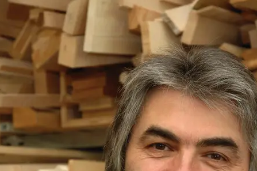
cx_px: 148
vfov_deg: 8.6
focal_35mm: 158
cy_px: 187
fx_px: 1127
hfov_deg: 13.0
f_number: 4.5
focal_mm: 46
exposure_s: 1/60
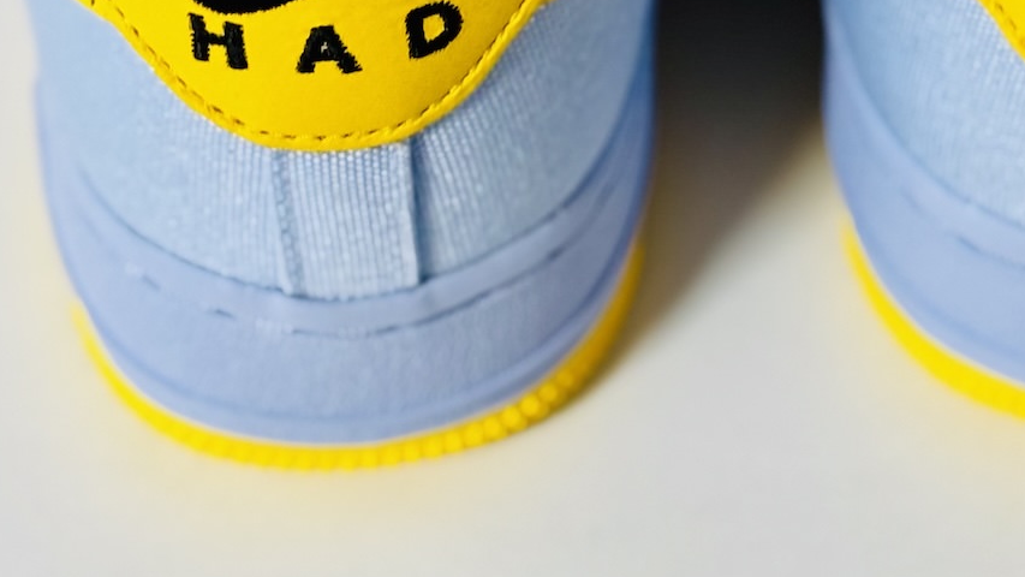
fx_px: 2501
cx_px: 759
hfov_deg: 23.0
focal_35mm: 92
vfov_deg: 13.0
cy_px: 35
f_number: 1.78
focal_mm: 6.76
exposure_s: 1/51
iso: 160
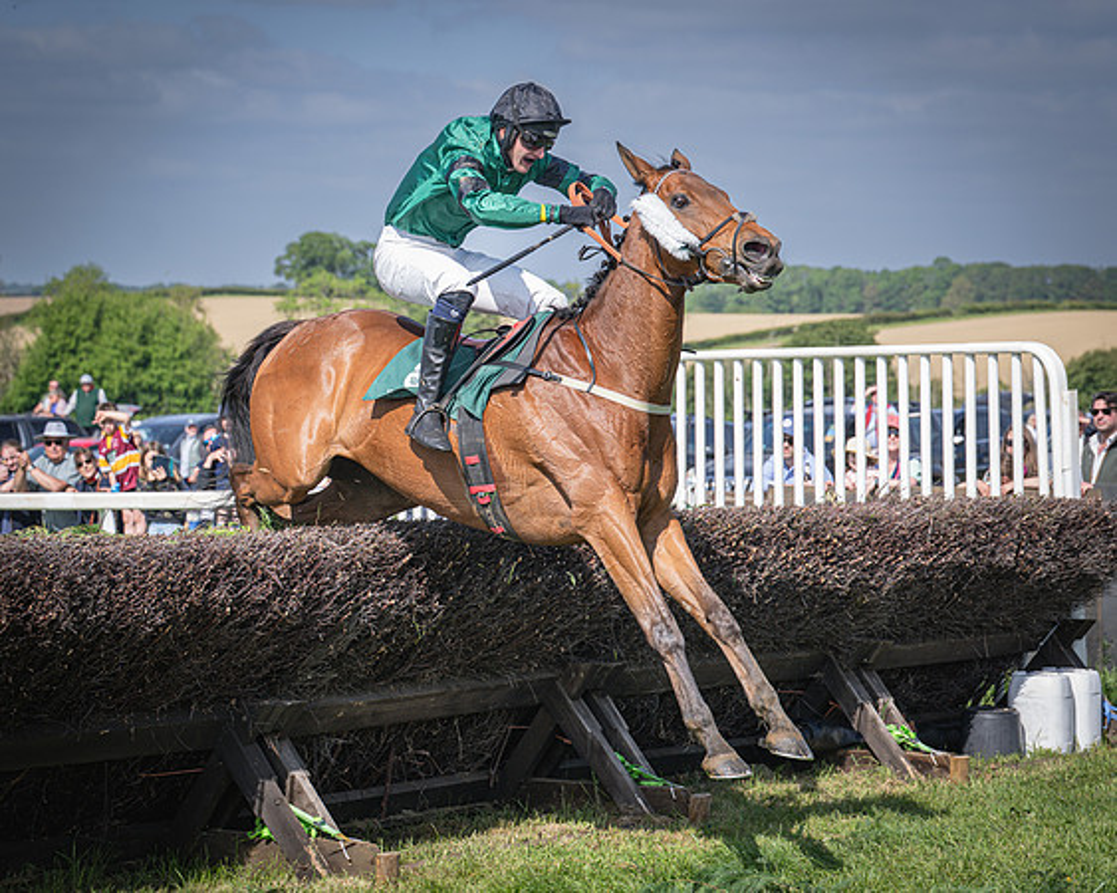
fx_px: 3172
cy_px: 427
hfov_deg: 20.0
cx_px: 619
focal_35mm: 96
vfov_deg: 16.0
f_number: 4
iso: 200
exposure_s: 1/1600
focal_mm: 70
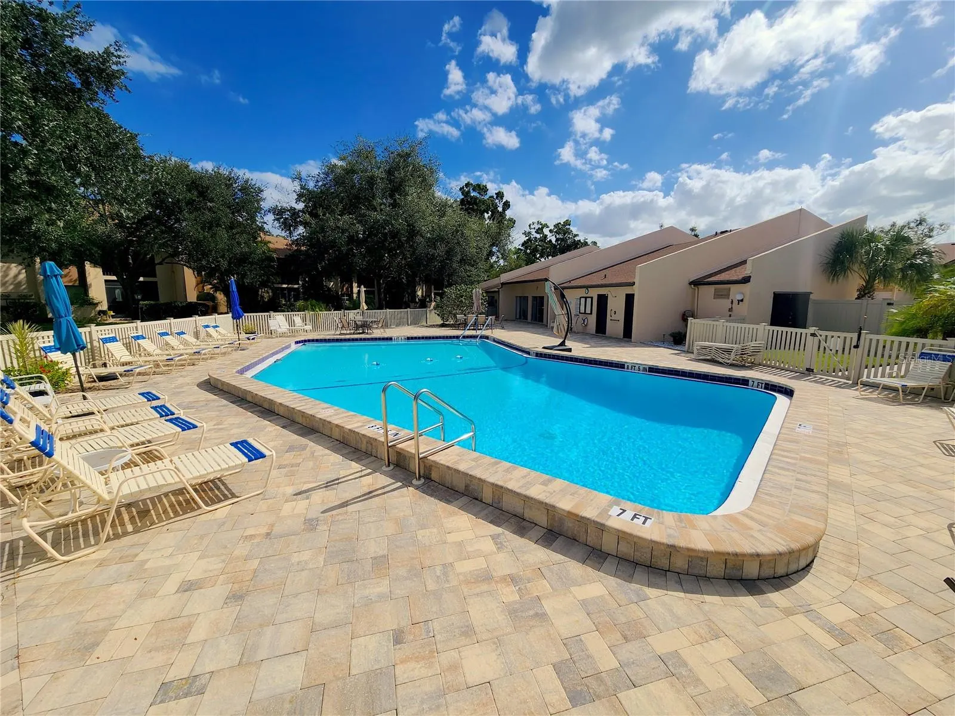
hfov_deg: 106.2
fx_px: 359
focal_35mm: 13
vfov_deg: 89.9
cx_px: 478
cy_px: 358
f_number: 2.2
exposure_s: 1/4444
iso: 50
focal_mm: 2.2
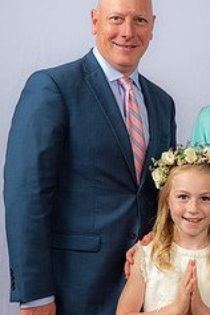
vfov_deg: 18.6
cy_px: 158
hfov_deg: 12.4
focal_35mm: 110
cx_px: 173
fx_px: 962
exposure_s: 1/160
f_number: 6.3
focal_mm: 58
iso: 250
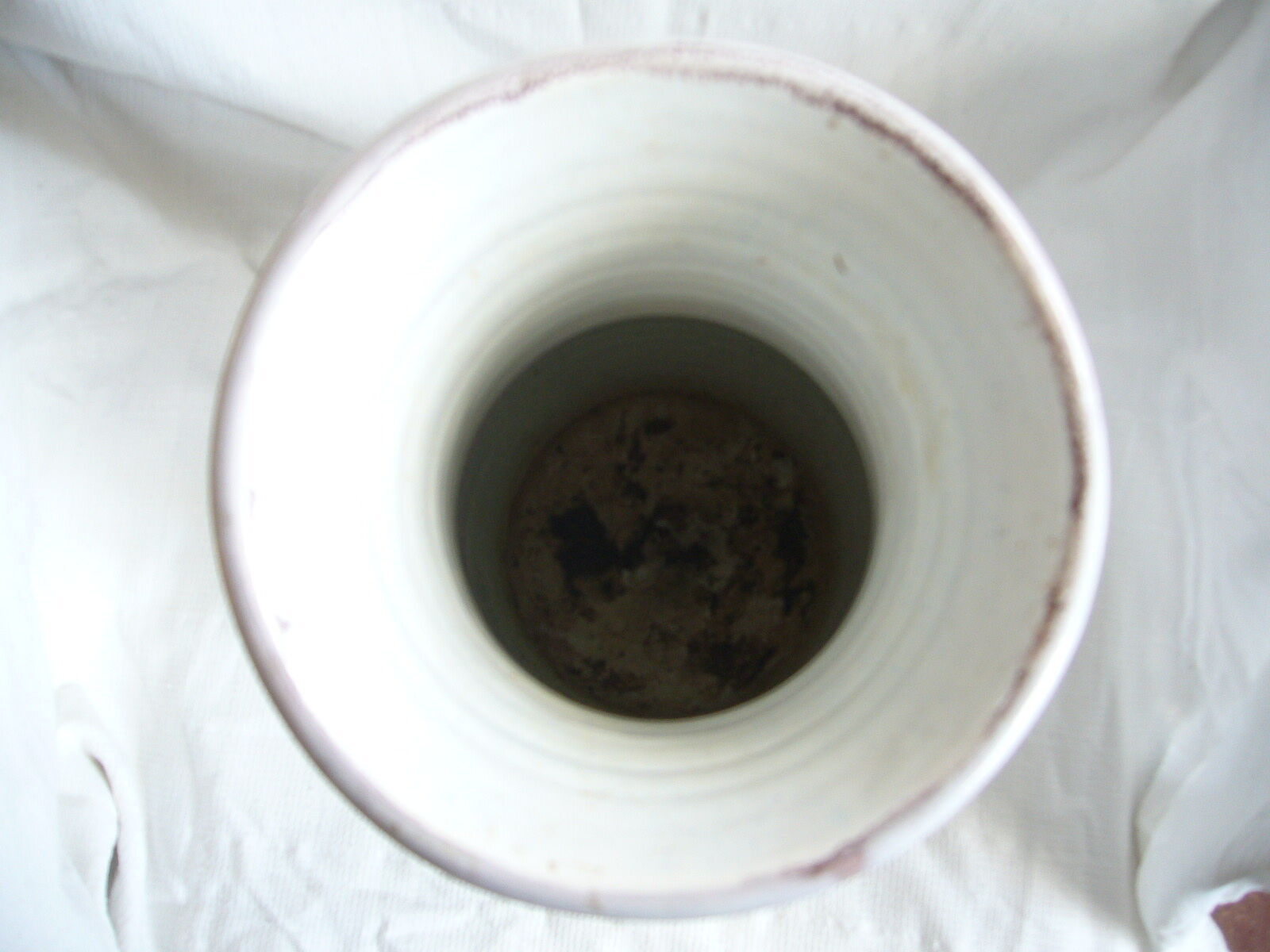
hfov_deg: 52.6
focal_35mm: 35
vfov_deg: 40.7
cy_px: 476
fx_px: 1284
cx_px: 635
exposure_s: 1/15
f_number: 2.8
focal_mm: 5.8
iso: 100
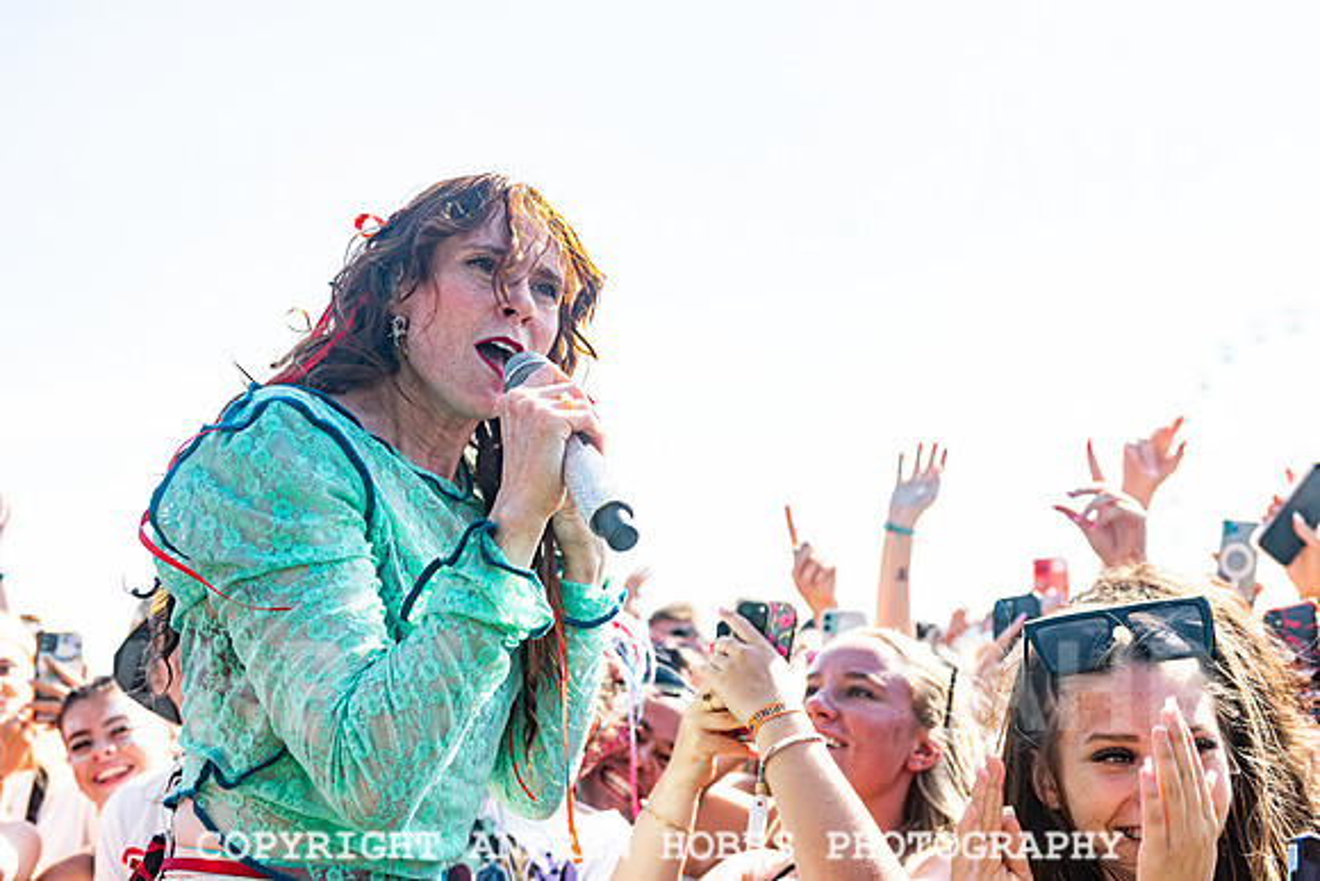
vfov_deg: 30.5
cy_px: 440
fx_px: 1615
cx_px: 660
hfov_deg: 44.4
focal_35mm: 44
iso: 400
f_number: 4
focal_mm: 44
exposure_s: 1/5000
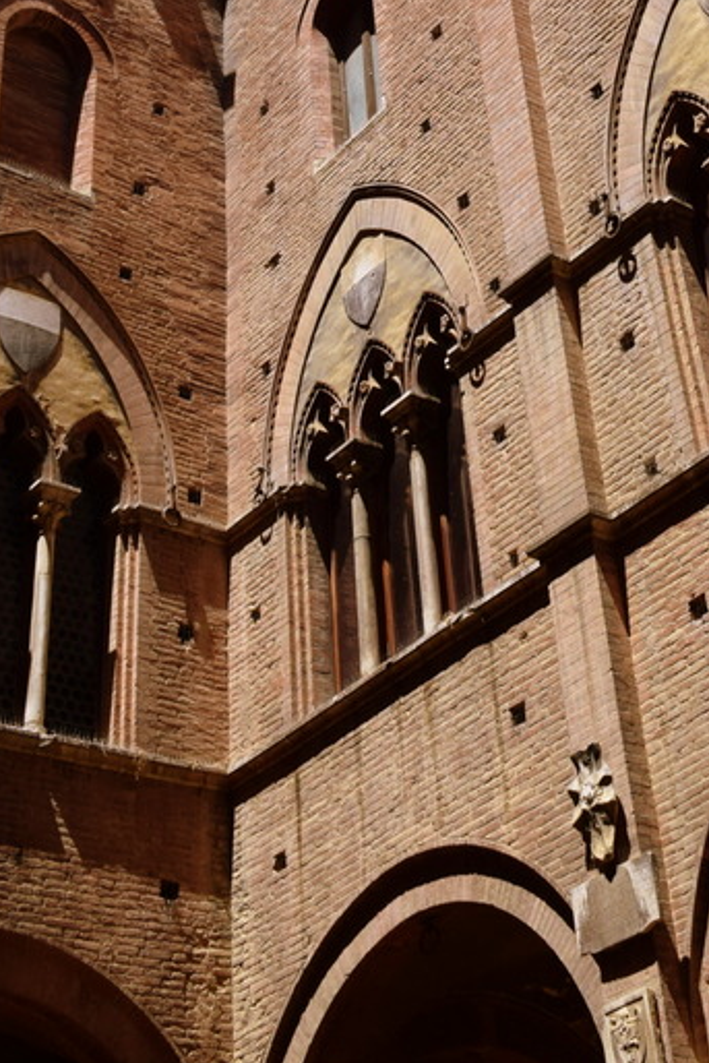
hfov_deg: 21.4
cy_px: -21
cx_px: 545
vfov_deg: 29.6
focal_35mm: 63
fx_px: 1860
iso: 400
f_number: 5.6
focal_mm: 18
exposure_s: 1/1600
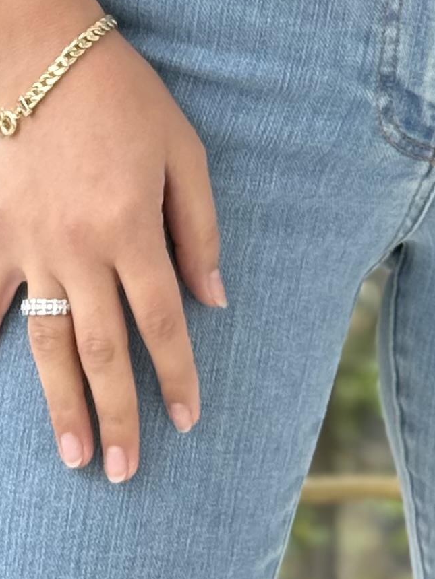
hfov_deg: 6.6
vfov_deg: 8.3
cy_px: -640
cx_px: 412
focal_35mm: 225
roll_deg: +3.7
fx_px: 3770
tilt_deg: -20.2
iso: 80
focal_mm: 6.76
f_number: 1.78
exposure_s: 1/291
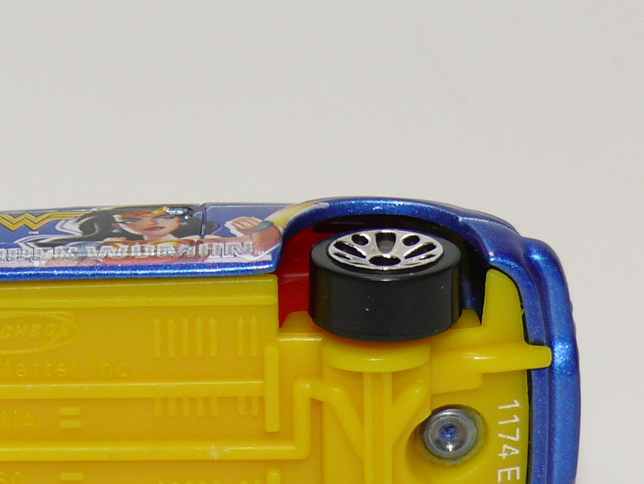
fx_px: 3628
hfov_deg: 10.1
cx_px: 132
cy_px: 345
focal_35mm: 195
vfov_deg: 7.6
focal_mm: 13.3
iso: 100
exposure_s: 1/30
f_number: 4
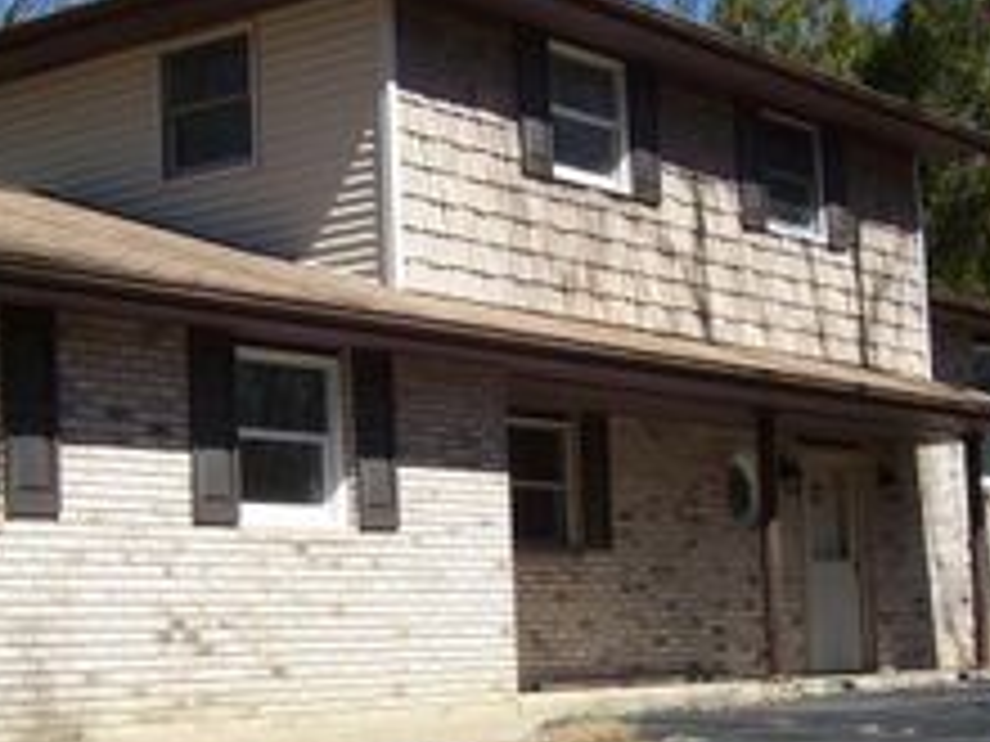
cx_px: 454
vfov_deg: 17.9
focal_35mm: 82
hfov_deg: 23.8
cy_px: 506
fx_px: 2345
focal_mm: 6
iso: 80
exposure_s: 1/435
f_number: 4.8
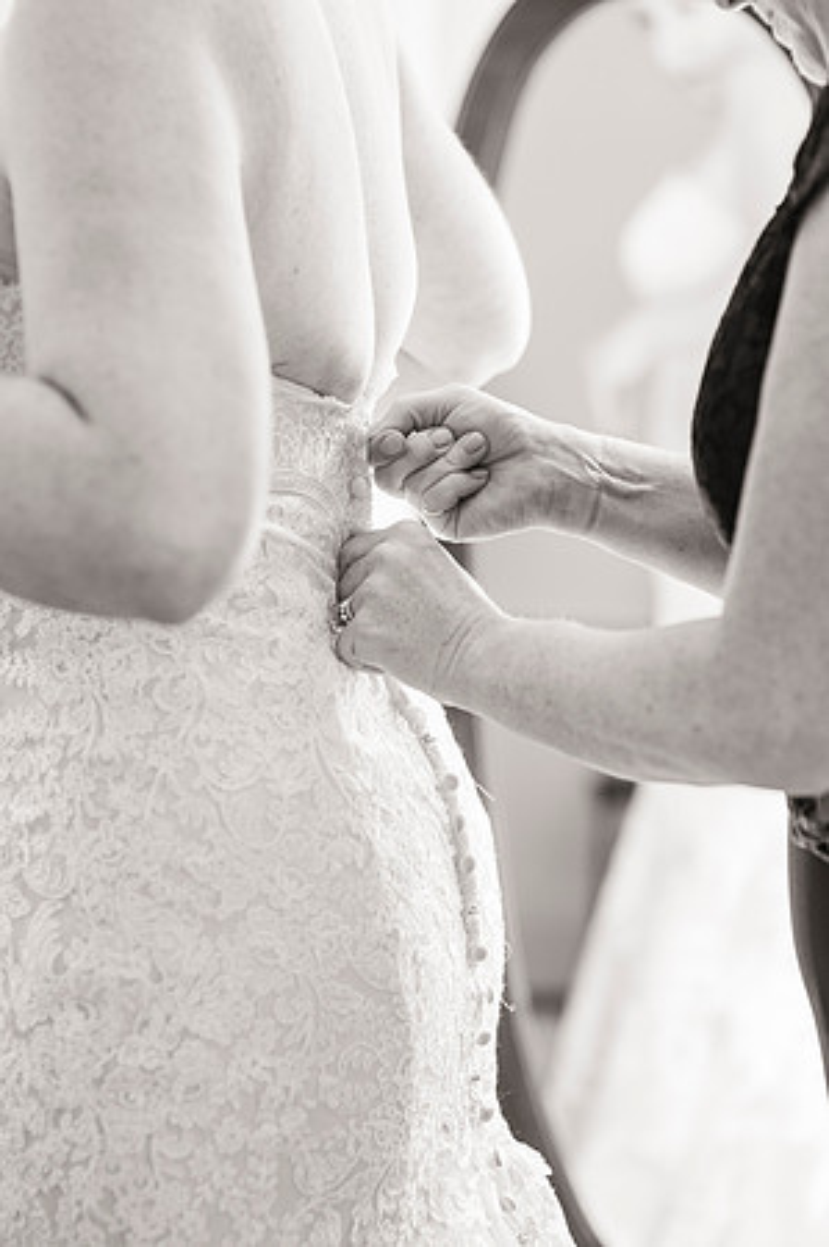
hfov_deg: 16.0
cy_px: 624
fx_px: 2943
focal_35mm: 85
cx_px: 414
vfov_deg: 23.9
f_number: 2.8
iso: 640
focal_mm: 85
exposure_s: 1/160
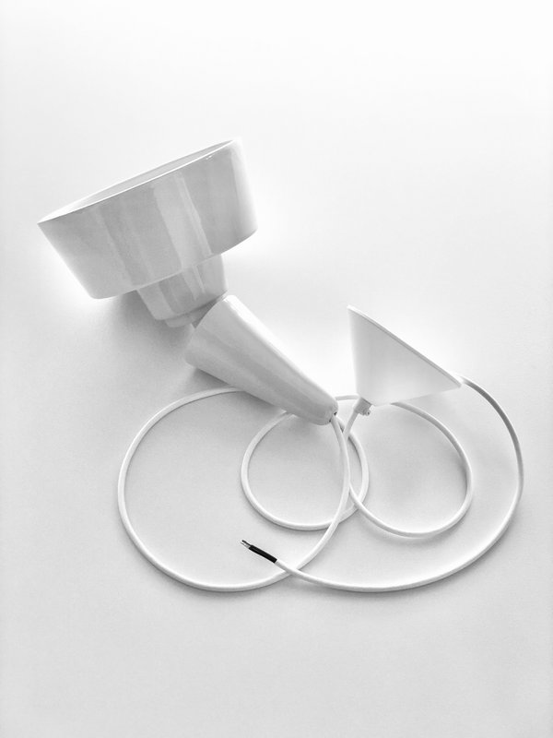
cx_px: 276
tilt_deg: -57.0
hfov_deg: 28.0
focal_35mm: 52
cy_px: 369
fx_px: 1108
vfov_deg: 36.8
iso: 40
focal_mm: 6
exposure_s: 1/60
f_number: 2.4
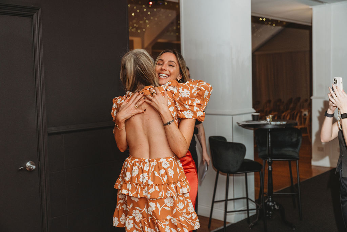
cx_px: 174
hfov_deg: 47.4
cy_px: 116
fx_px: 395
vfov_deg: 32.6
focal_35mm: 41
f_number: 3.5
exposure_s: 1/200
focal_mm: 41
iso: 800
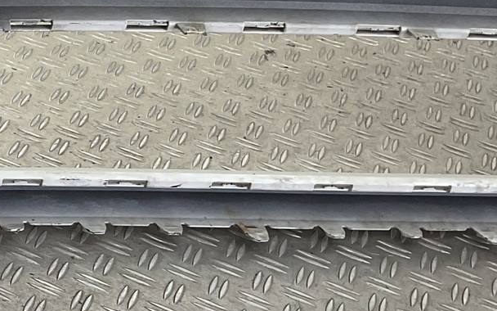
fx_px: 1382
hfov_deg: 17.7
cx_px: -307
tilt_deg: -33.7
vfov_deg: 12.8
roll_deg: -8.5
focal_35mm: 102
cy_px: 90
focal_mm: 3
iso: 20
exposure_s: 1/100
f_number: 1.8
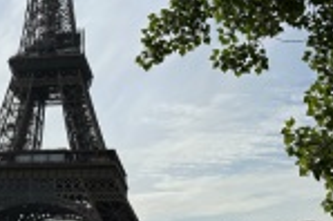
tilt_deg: +22.3
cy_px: 36
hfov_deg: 28.6
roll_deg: -1.5
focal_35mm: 67
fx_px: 619
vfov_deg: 20.0
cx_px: 18
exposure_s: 1/13699
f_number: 1.78
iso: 80
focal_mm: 6.86
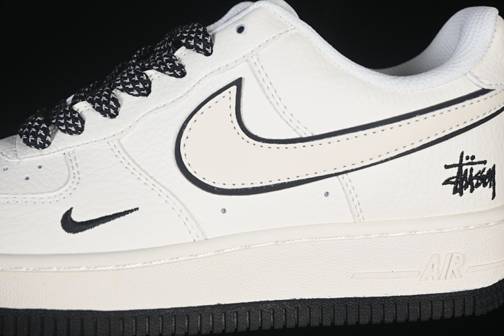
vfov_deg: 18.2
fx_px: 1050
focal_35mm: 75
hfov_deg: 27.0
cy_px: 168
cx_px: 252
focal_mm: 50
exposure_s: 1/80
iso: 160
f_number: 7.1
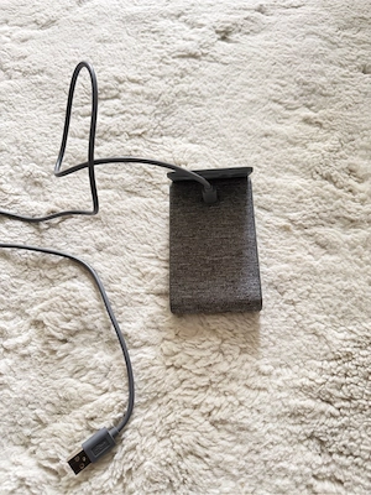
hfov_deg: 56.8
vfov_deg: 71.6
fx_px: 343
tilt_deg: -65.6
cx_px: 186
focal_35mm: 24
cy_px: 248
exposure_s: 1/60
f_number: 1.78
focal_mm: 6.76
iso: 800
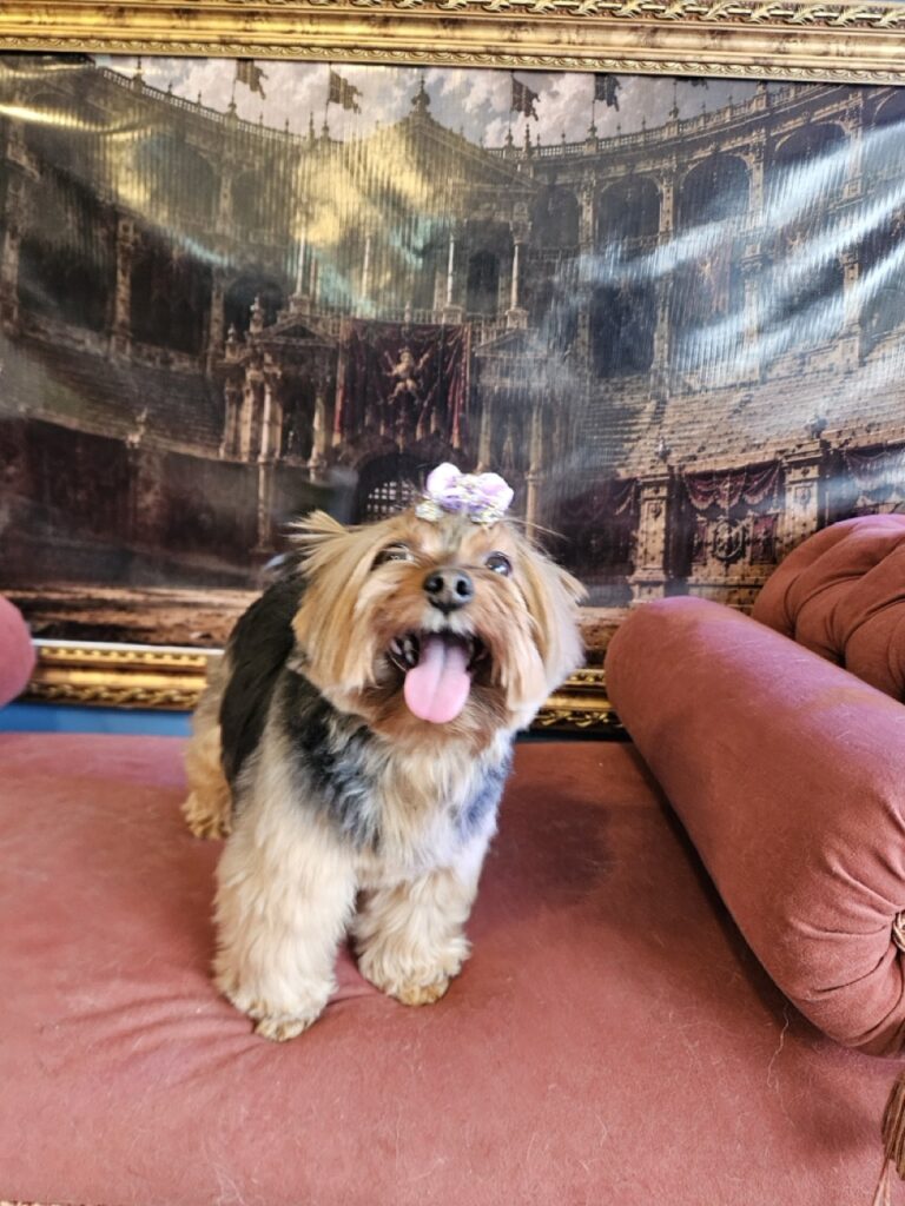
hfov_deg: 58.9
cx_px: 452
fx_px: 802
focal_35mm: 23
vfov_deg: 73.9
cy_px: 603
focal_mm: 5.4
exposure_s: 1/120
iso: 800
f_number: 1.8
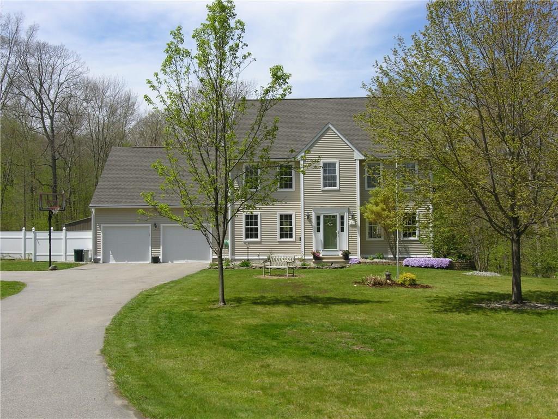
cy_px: 210
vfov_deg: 36.8
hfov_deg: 47.9
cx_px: 279
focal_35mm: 39
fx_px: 629
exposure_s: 1/187
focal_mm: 10
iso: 50
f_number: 7.1
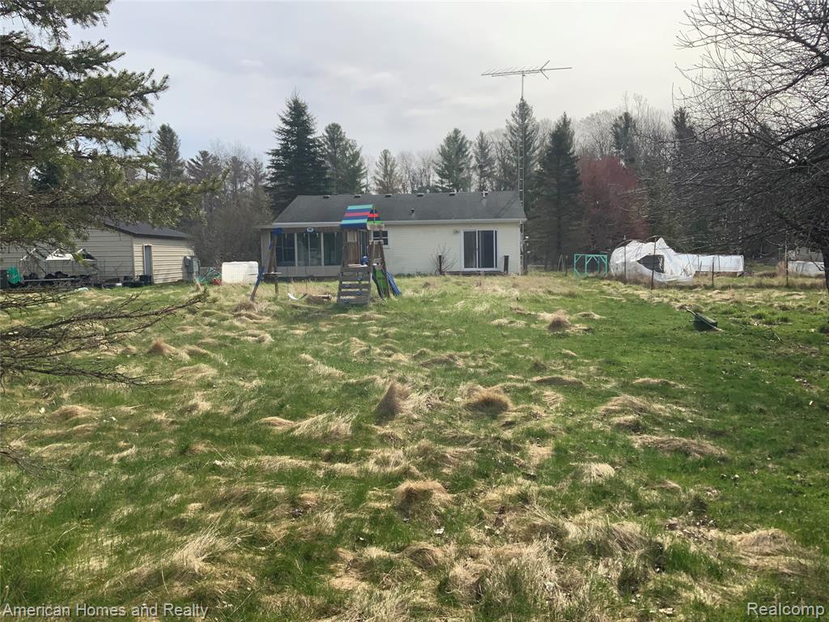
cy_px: 311
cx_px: 414
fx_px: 695
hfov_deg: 61.7
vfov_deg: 48.2
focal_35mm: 29
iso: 20
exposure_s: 1/2538
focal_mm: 3
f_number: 1.8
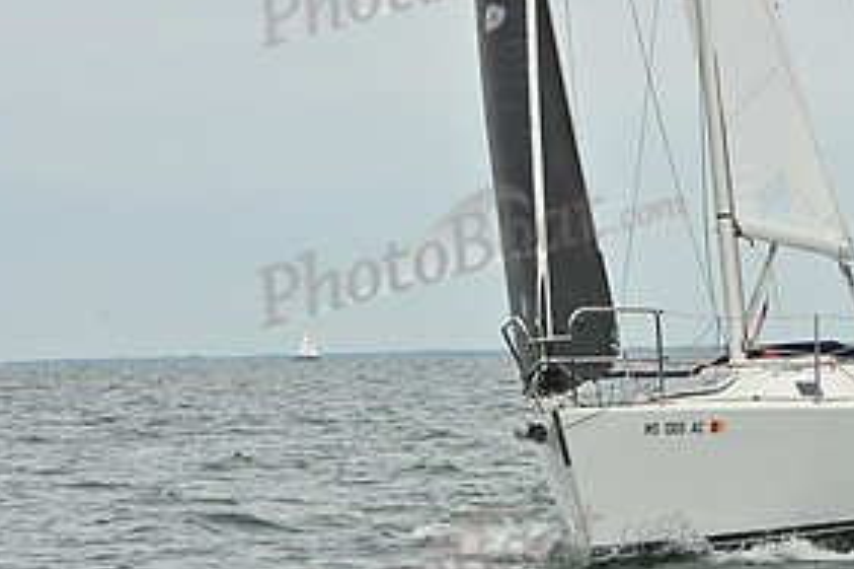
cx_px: 845
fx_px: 5974
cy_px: 364
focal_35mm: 252
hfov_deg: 8.1
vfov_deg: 5.4
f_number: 10
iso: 320
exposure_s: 1/1250
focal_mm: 122
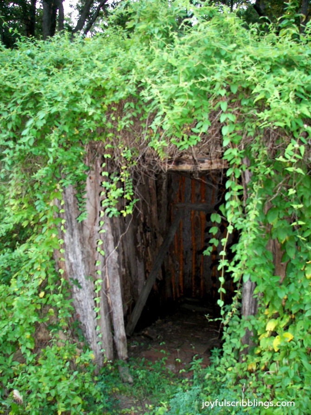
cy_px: 208
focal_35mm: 36
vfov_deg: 51.3
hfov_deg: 39.7
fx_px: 431
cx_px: 156
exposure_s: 1/30
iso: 125
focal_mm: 6
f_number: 2.8
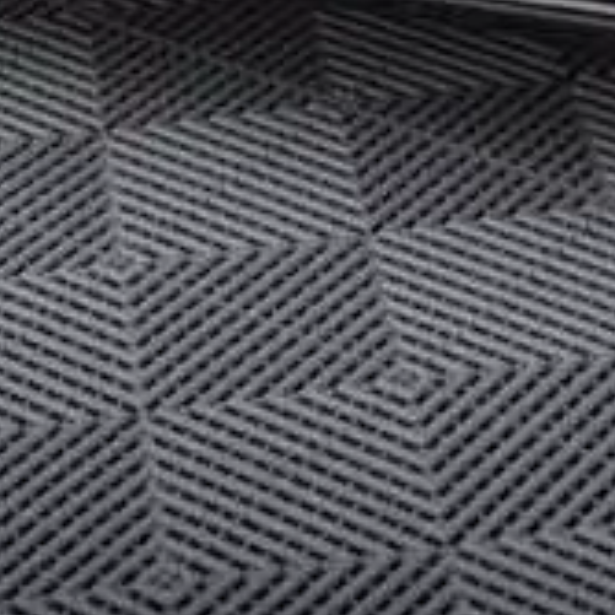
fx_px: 3719
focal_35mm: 185
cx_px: 409
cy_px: -382
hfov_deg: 9.4
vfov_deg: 9.1
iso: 500
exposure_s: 1/160
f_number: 2.5
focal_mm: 35
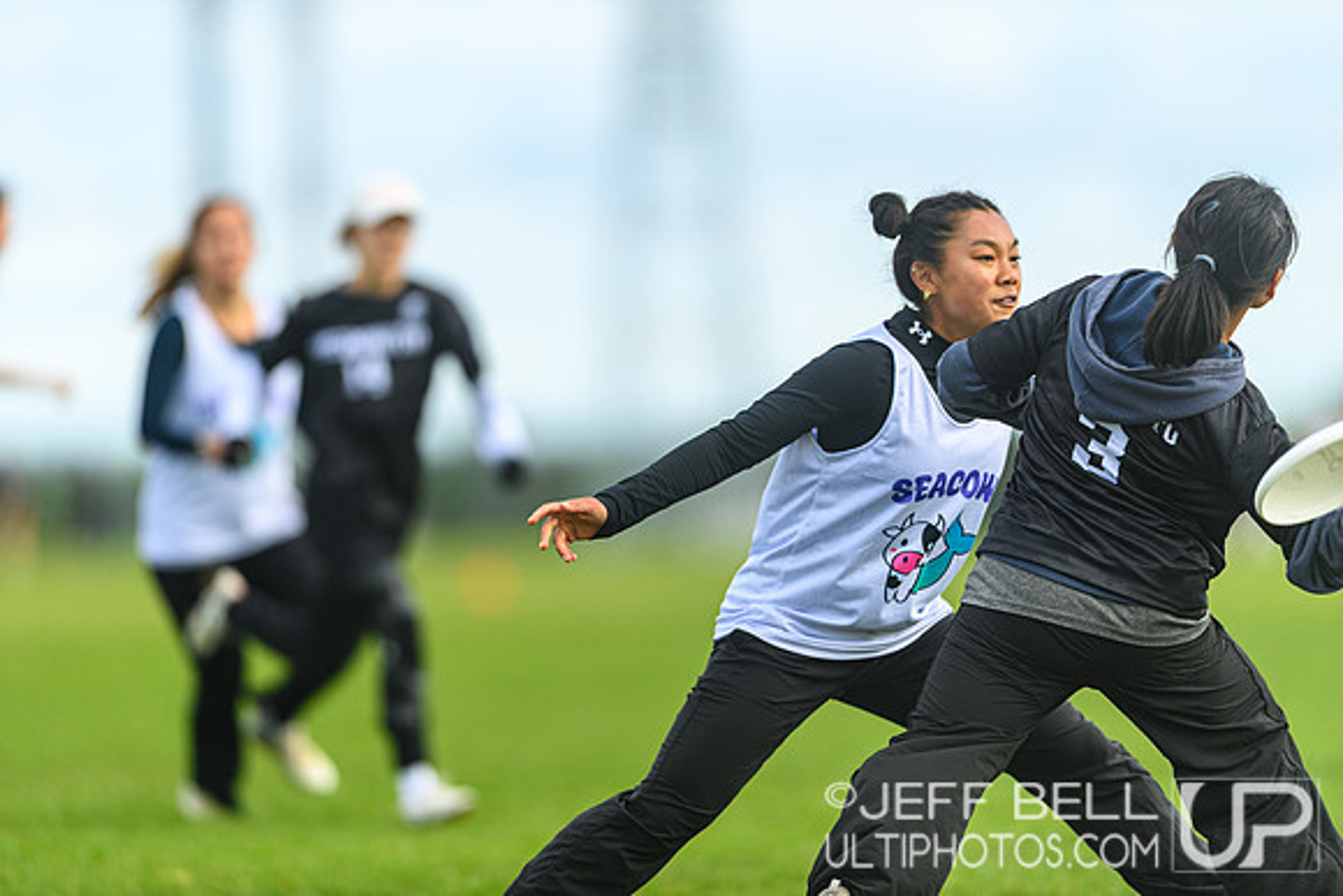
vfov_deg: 3.4
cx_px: 672
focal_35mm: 400
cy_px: 448
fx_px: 14925
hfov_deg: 5.2
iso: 100
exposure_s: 1/1000
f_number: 3.2
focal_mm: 400
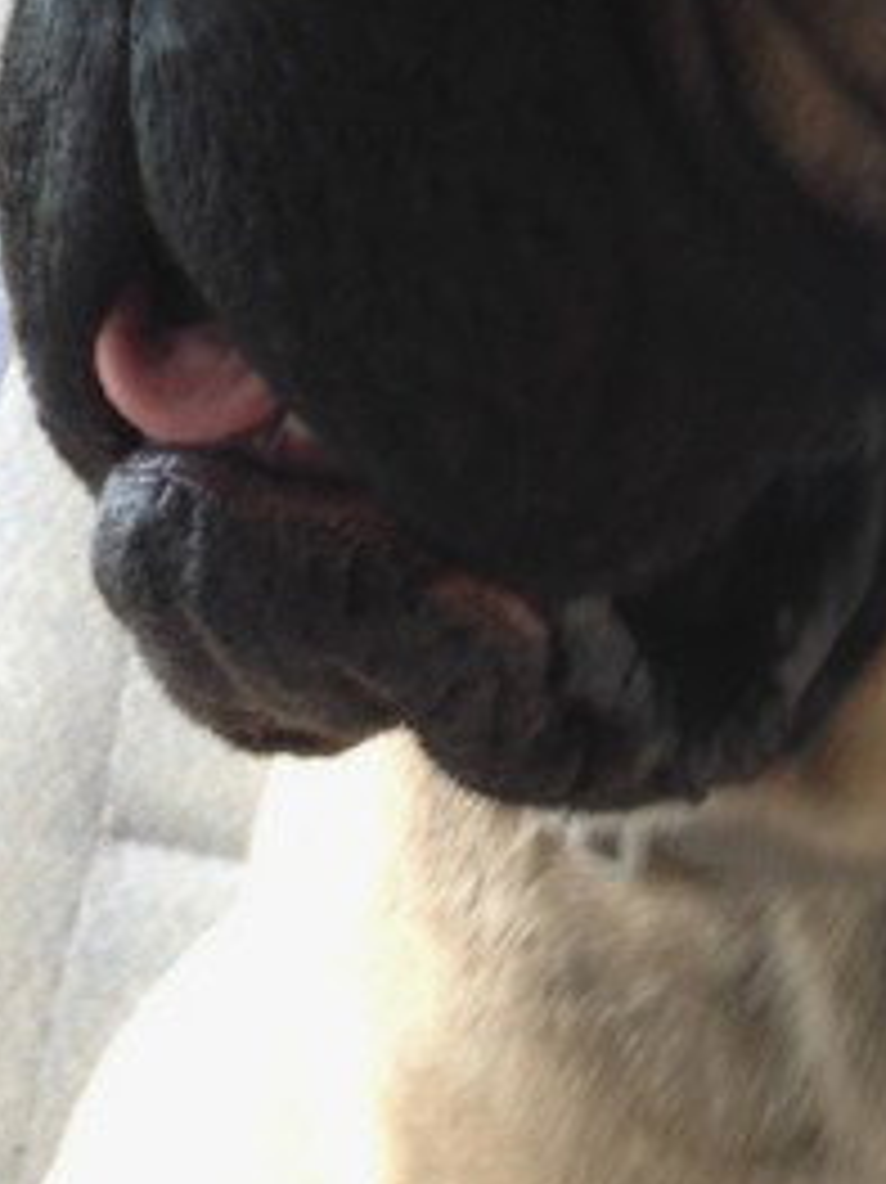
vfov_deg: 26.3
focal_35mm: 71
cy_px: 65
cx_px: 432
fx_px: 2425
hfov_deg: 20.7
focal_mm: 4.28
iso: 50
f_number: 2.4
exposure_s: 1/30
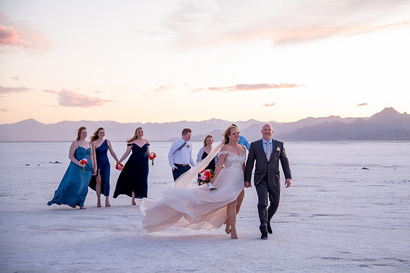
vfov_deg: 20.5
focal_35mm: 66
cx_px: 235
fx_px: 756
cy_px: 136
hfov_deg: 30.3
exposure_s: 1/125
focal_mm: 58
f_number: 4
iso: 800
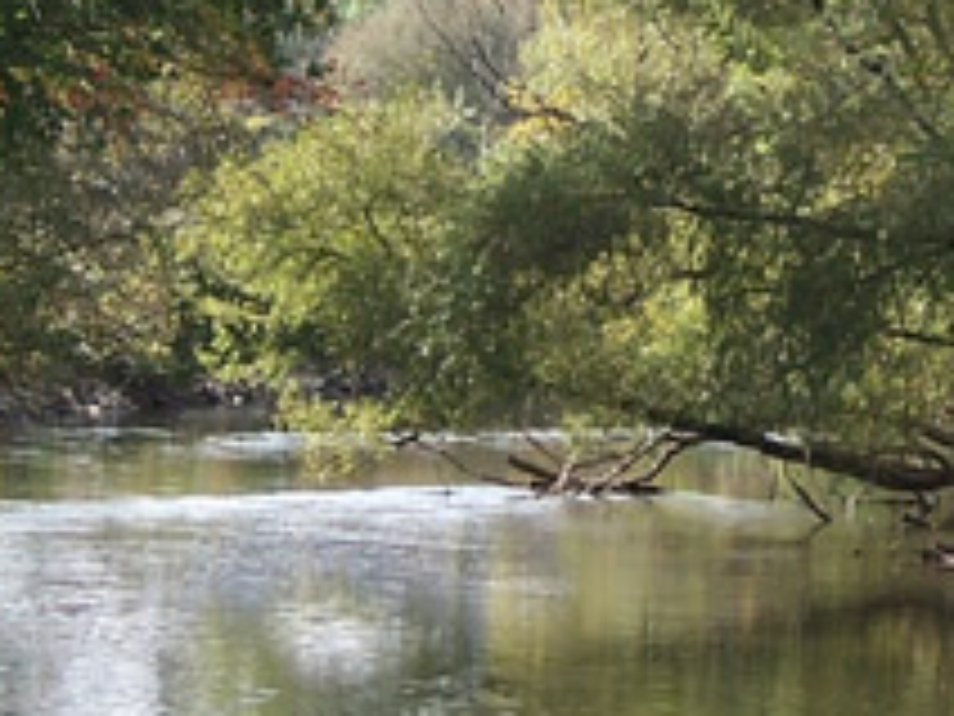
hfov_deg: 6.7
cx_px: 680
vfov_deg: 5.1
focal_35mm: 294
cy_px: 146
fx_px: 8102
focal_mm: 14.8
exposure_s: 1/125
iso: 80
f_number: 5.6
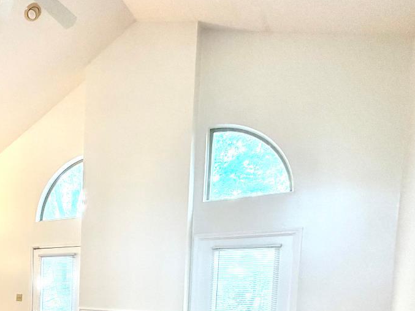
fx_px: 372
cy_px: 311
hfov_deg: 51.1
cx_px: 36
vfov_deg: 39.9
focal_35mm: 31
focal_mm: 2.22
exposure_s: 1/120
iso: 200
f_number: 2.2
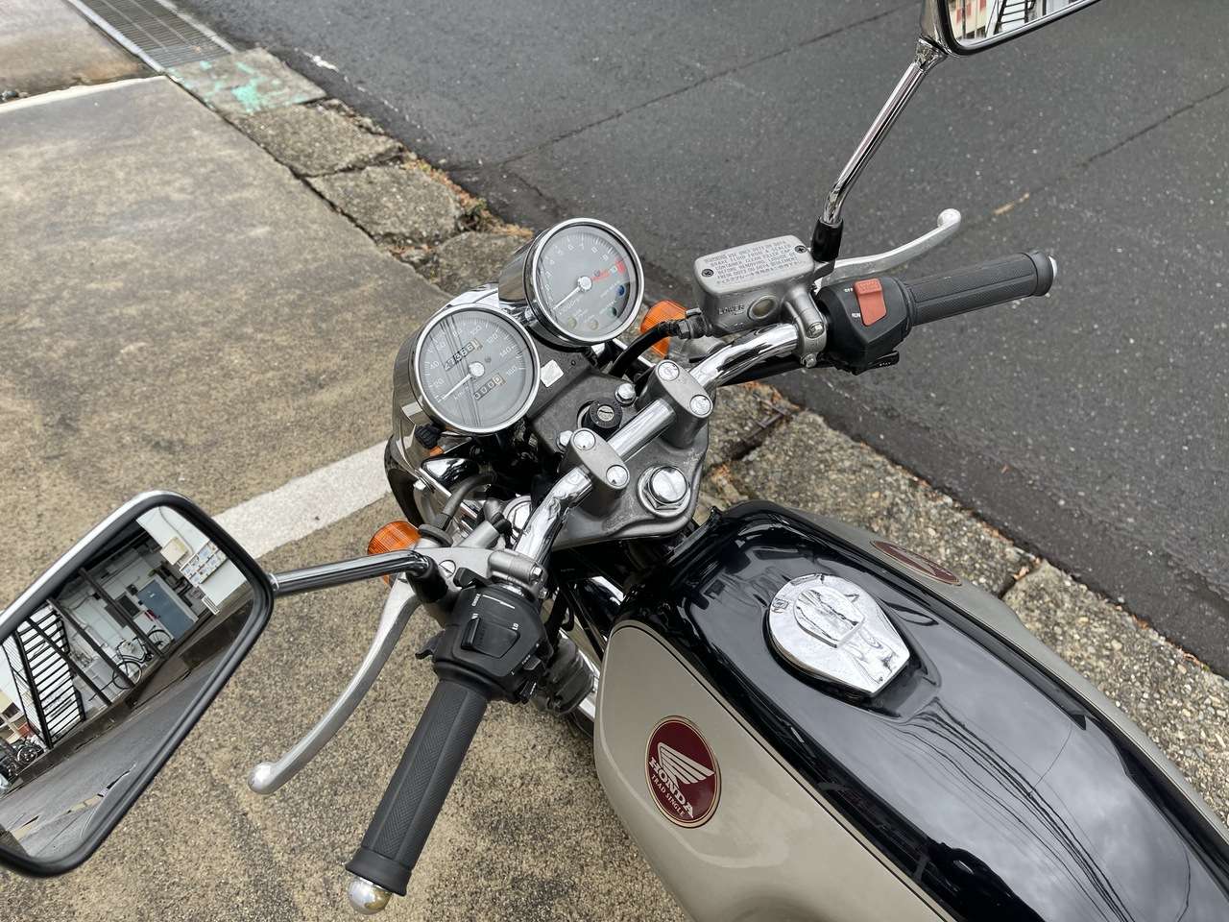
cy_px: 461
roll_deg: -0.9
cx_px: 614
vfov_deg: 53.1
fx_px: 923
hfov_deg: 67.3
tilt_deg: -43.8
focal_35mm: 26
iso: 32
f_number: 1.6
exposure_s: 1/377
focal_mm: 5.1
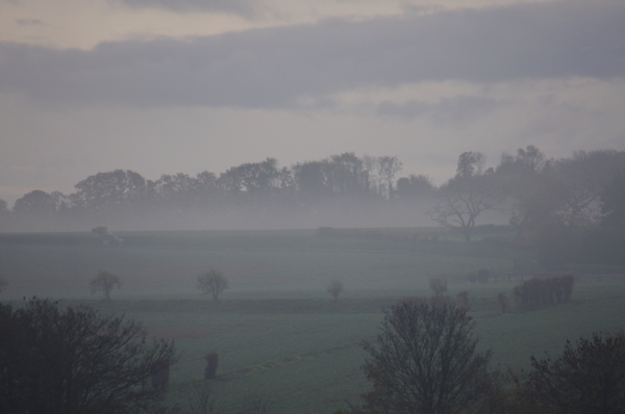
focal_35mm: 390
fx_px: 6760
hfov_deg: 5.3
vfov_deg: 3.5
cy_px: 207
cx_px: 312
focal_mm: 260
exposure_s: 1/400
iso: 200
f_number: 5.6
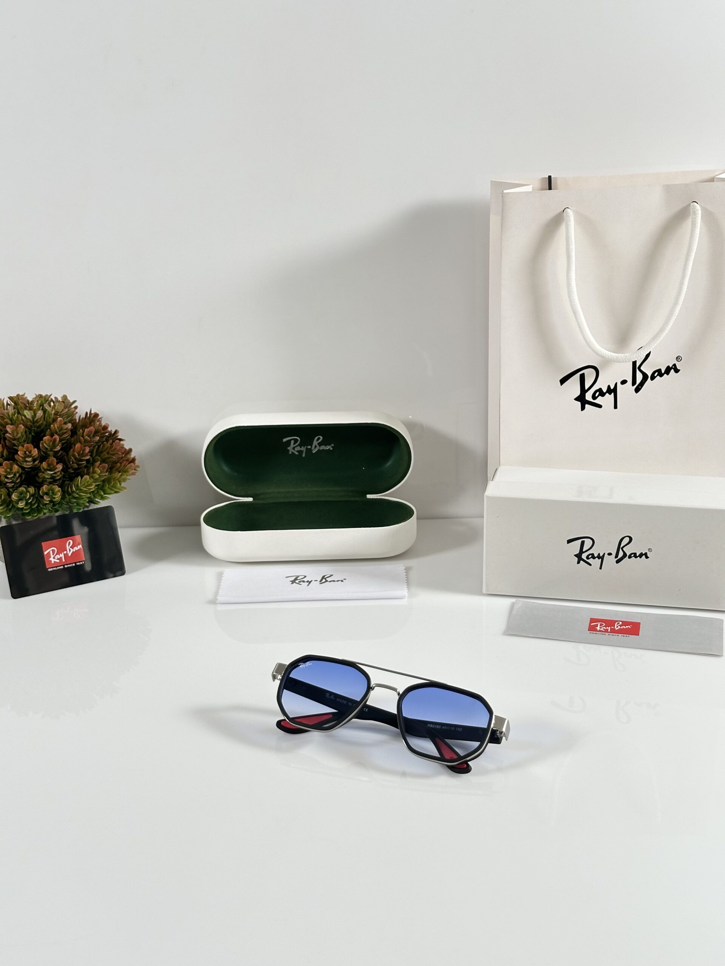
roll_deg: +1.2
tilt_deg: -20.3
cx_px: 362
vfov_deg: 39.7
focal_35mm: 48
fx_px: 1340
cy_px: 483
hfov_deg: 30.3
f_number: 1.78
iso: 80
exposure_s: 1/100
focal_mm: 6.86
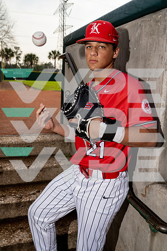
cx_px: 84
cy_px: 126
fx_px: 244
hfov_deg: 37.9
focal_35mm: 35
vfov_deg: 54.4
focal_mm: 35
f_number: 5.6
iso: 125
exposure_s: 1/250
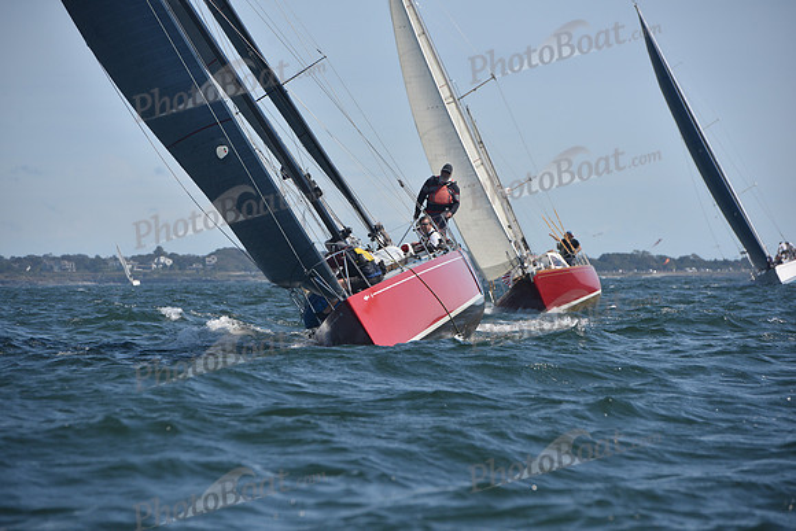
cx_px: 398
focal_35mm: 200
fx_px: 4423
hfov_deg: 10.3
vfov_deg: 6.9
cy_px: 266
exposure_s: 1/1000
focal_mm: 200
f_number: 6.3
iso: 250
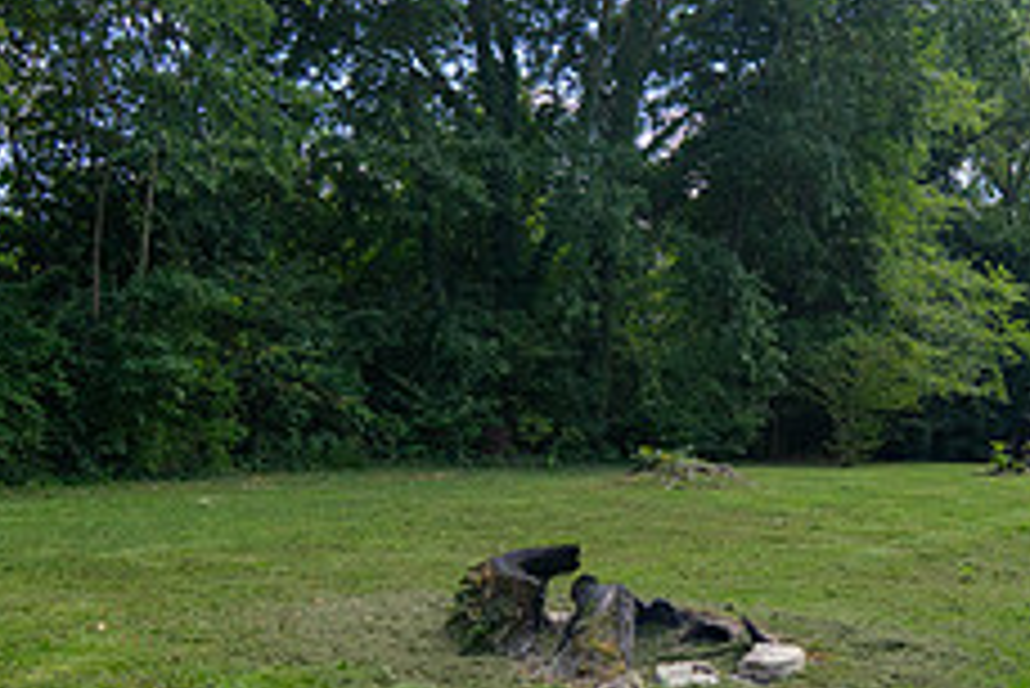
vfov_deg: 31.0
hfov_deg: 44.2
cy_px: 461
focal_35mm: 43
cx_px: 742
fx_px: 1231
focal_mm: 17
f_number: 4
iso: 1250
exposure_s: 1/2500
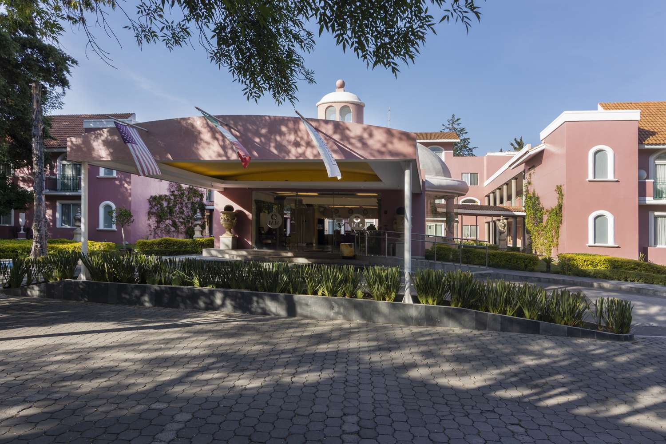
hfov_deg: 81.2
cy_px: 222
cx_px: 333
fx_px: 388
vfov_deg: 59.5
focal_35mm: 21
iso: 100
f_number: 11
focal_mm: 14
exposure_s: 1/50
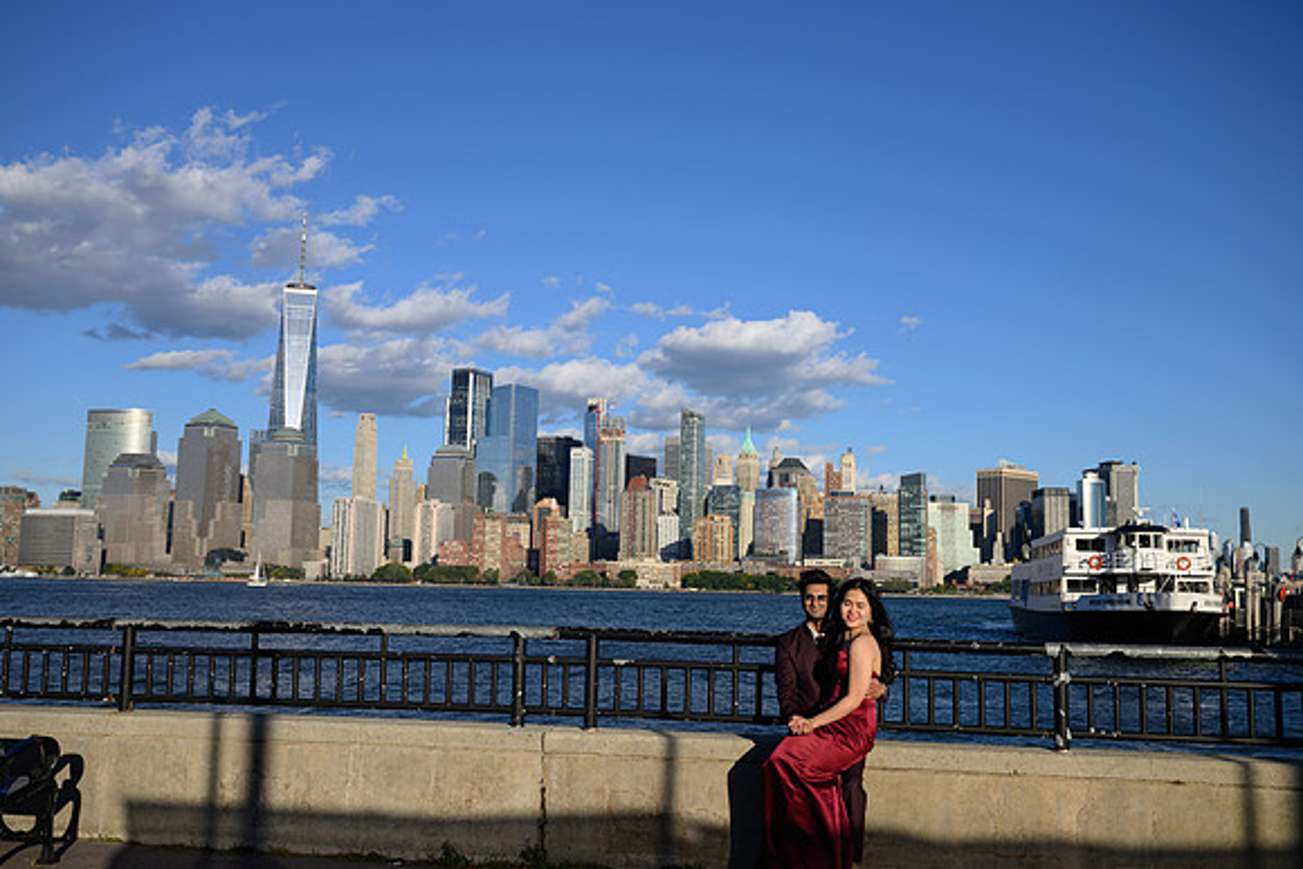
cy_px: 434
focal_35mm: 34
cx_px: 652
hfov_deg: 55.1
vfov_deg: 38.4
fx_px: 1249
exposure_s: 1/800
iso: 100
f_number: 5.6
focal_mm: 34.5
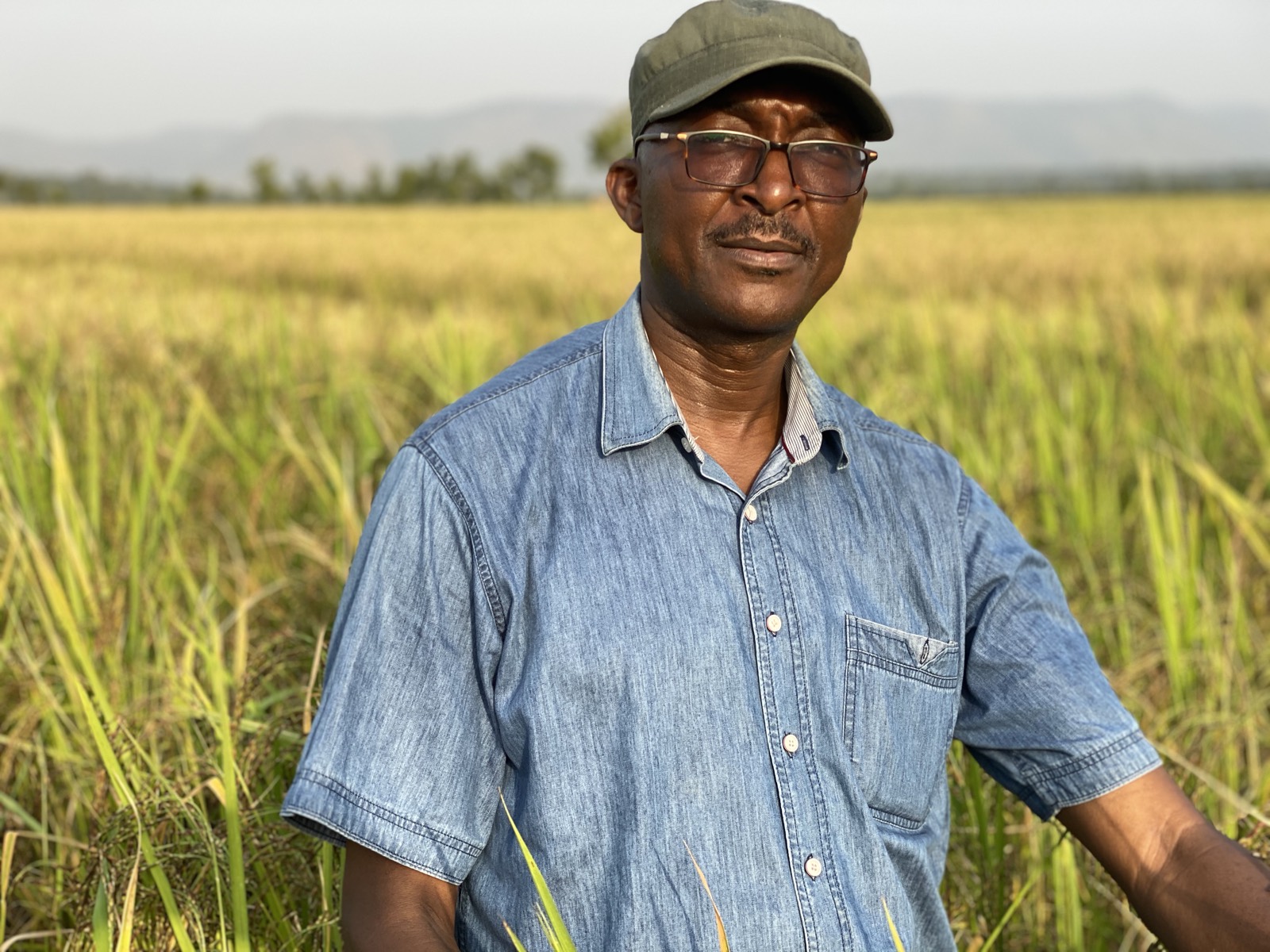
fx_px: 1908
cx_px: 635
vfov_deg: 28.0
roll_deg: +1.6
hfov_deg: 36.8
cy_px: 476
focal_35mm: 52
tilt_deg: -7.0
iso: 20
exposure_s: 1/313
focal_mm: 6
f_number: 2
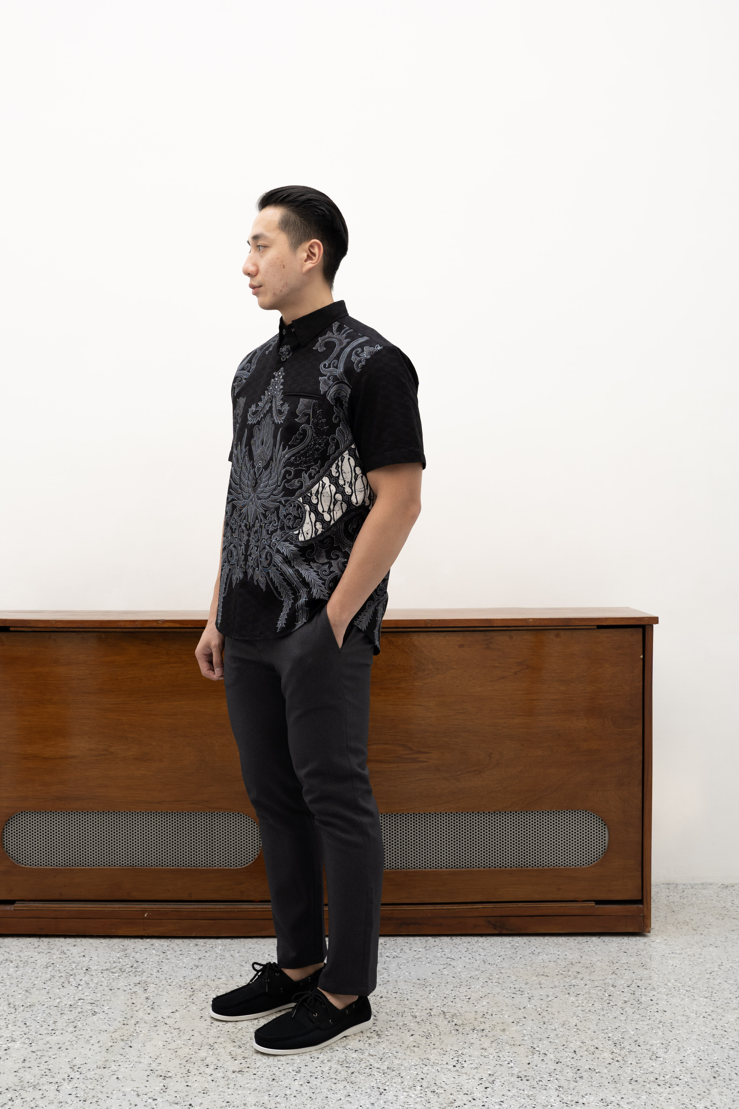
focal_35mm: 41
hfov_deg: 32.2
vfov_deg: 46.9
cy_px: 528
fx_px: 1277
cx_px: 307
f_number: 5
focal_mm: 35.4
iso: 160
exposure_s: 1/160
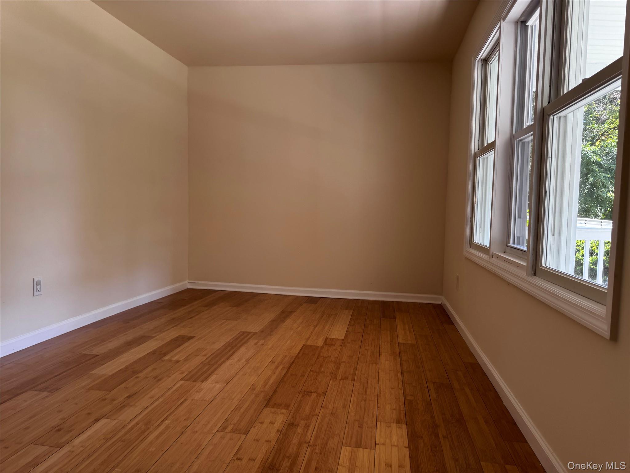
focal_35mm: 24
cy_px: 236
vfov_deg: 56.8
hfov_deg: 71.6
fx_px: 437
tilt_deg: -1.5
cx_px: 315
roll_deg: -1.6
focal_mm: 6.76
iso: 80
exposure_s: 1/121
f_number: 1.78
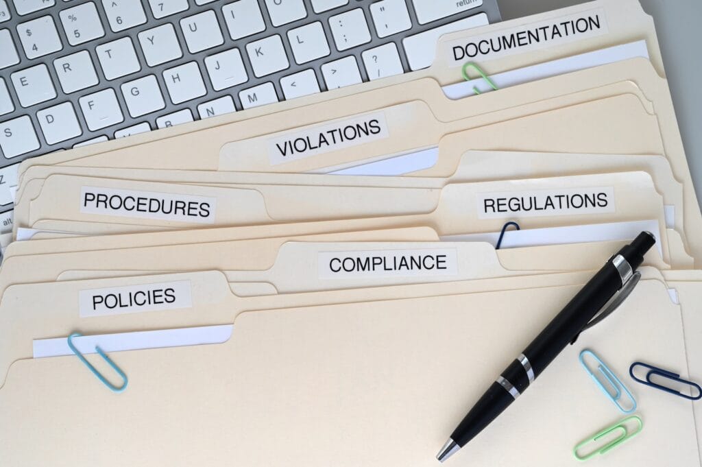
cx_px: 351
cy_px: 234
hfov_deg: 39.6
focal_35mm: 50
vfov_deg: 26.9
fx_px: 974
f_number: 11
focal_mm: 50
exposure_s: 1/100
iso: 250
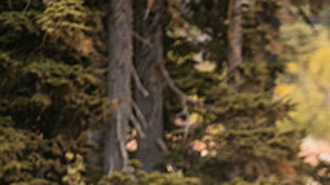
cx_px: 407
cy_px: 287
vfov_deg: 2.1
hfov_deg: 3.8
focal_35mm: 568
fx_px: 4966
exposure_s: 1/1600
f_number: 2.8
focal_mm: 200
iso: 640
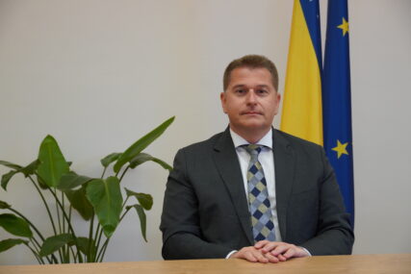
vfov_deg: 19.7
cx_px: 206
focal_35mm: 69
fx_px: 788
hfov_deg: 29.2
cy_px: 137
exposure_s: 1/160
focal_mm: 46
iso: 1000
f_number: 5
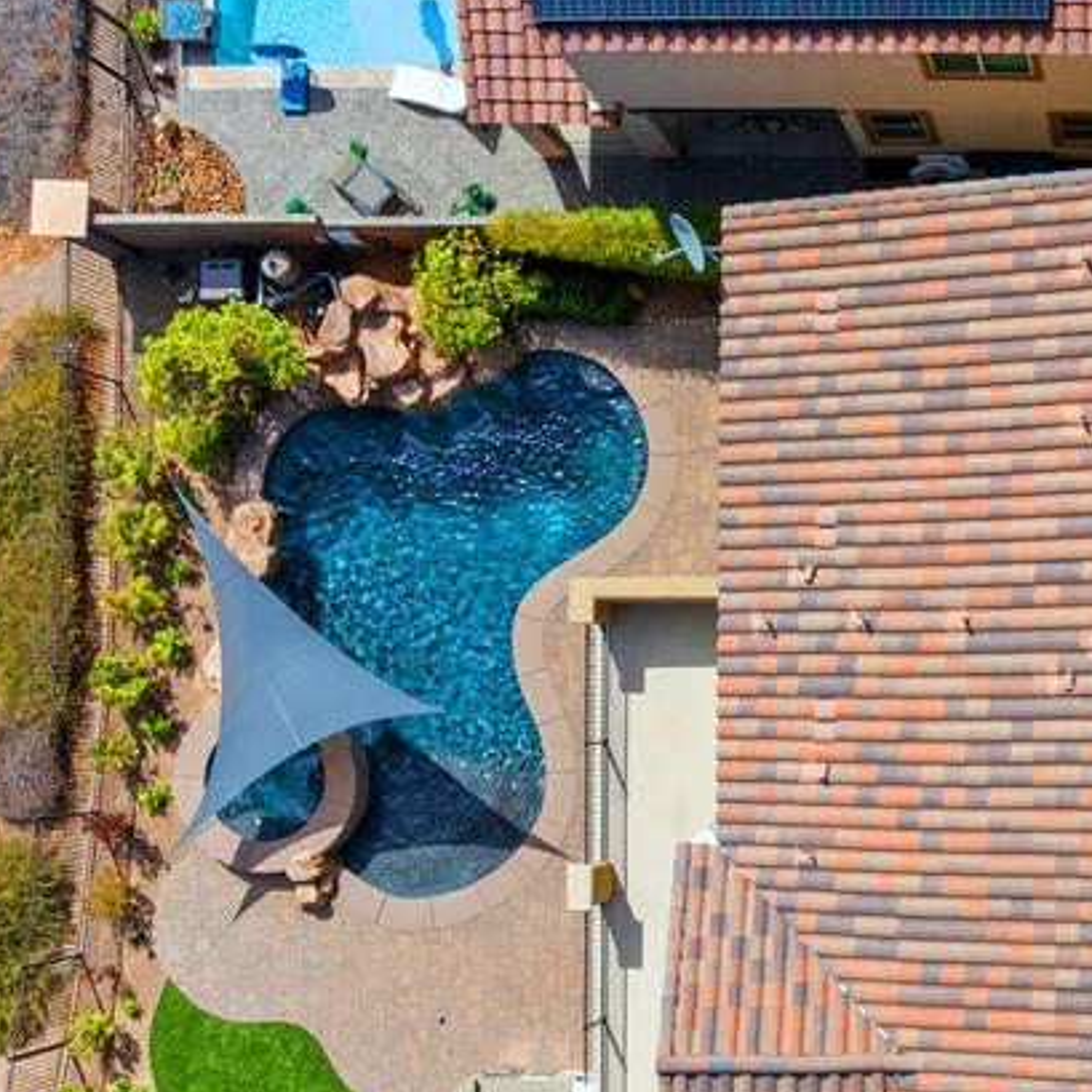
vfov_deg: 31.9
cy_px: 729
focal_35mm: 53
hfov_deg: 29.4
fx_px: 1892
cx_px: 1161
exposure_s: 1/100
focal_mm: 12.29
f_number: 2.8
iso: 100
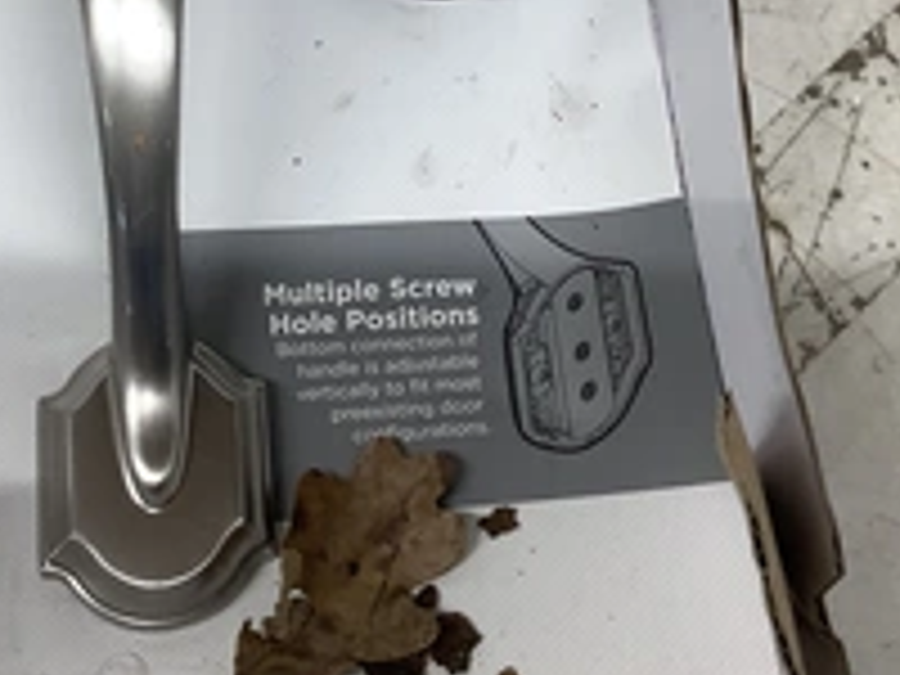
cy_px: 40
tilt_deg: -60.3
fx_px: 1612
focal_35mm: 62
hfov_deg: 31.1
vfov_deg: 22.9
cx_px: 333
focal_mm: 3.3
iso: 64
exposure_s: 1/120
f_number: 2.4
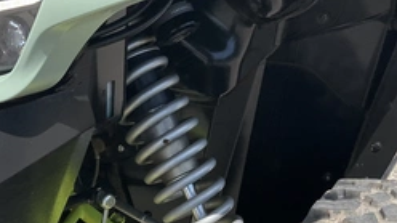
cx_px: 160
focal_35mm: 51
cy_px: 239
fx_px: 536
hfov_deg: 40.4
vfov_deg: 22.3
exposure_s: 1/1221
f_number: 1.8
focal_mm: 3
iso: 25
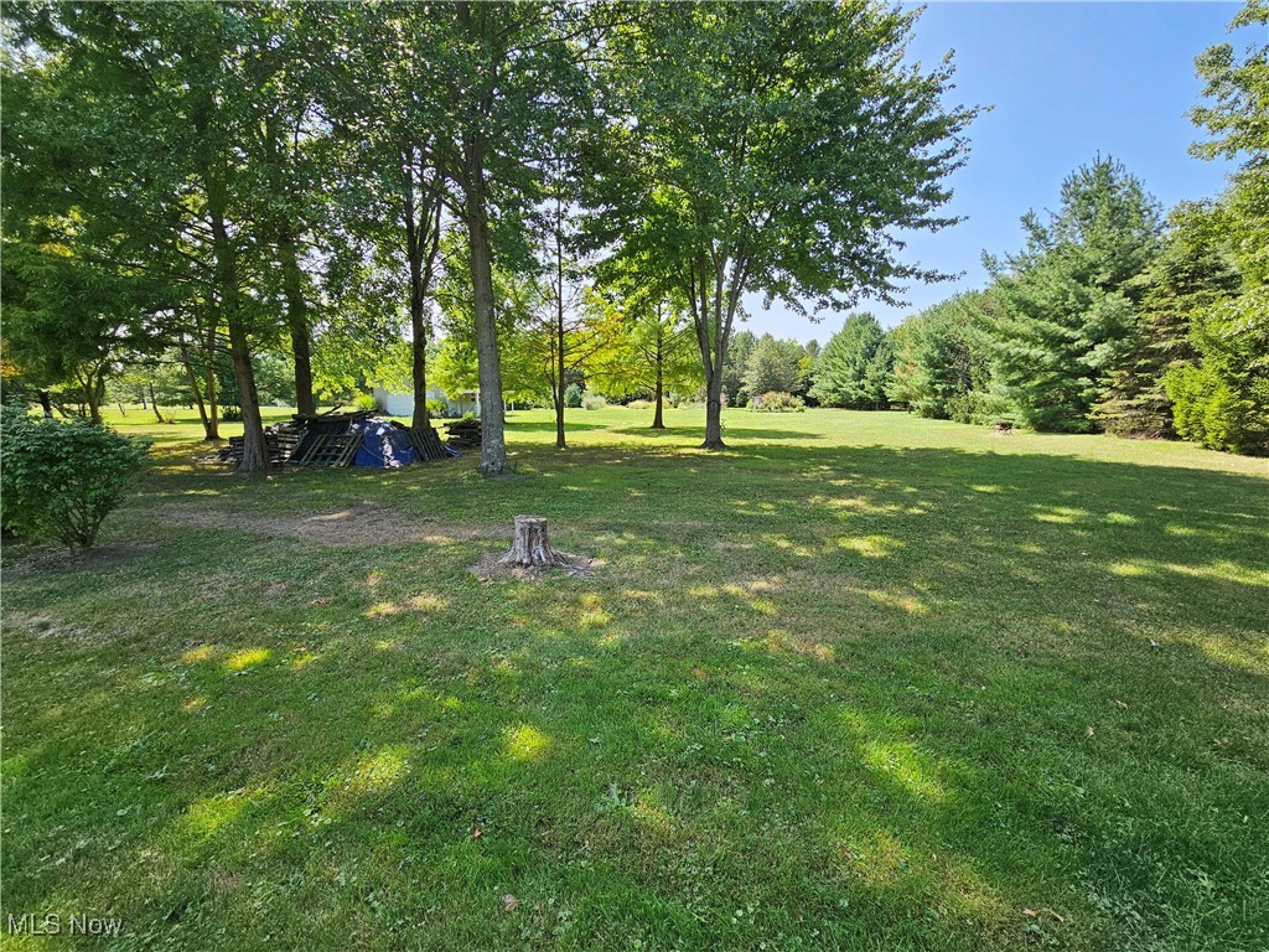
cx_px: 634
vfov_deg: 89.9
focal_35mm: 13
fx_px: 477
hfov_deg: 106.2
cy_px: 476
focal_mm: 2.2
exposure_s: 1/476
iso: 50
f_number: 2.2
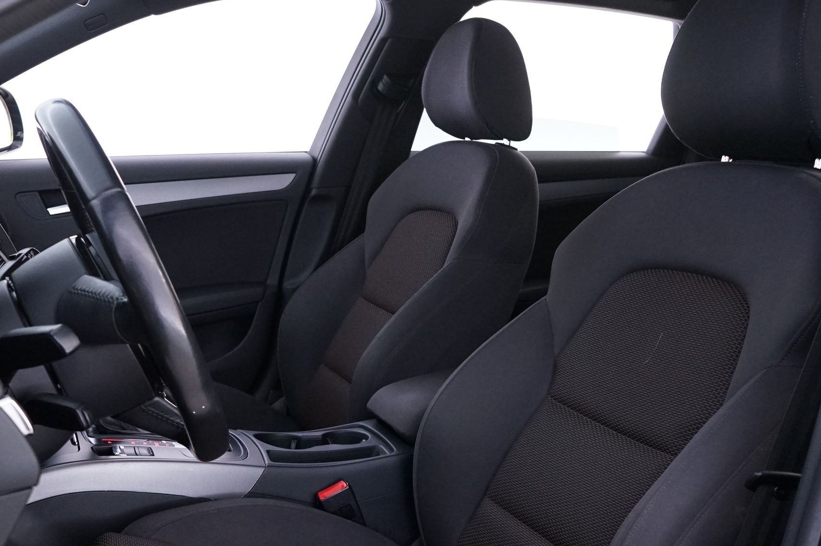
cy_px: 391
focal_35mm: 41
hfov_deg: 47.3
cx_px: 343
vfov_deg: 32.1
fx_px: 934
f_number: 6.3
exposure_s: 1/10
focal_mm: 28
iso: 3200
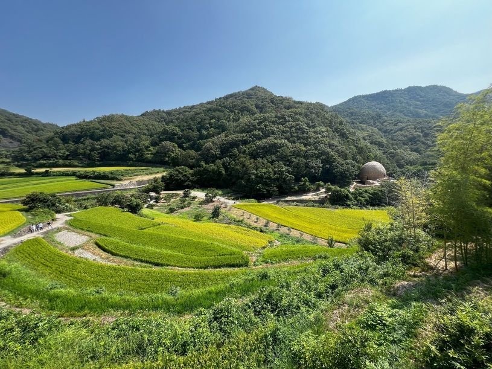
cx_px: 246
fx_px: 185
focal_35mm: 13
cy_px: 184
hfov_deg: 106.2
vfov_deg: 89.9
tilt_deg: -11.0
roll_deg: -0.6
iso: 32
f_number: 1.8
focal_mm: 1.57
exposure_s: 1/589
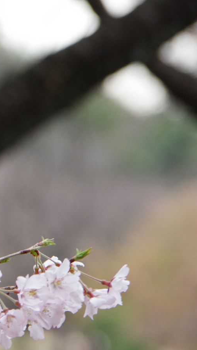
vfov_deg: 4.5
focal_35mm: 484
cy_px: 166
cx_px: -161
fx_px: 4491
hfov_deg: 2.5
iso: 800
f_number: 5.6
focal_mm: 135
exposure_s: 1/200
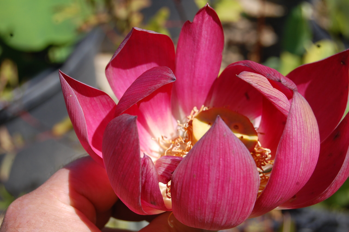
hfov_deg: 24.6
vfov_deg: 16.5
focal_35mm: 82
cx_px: 174
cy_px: 116
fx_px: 799
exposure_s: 1/400
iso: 200
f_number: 10
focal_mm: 55
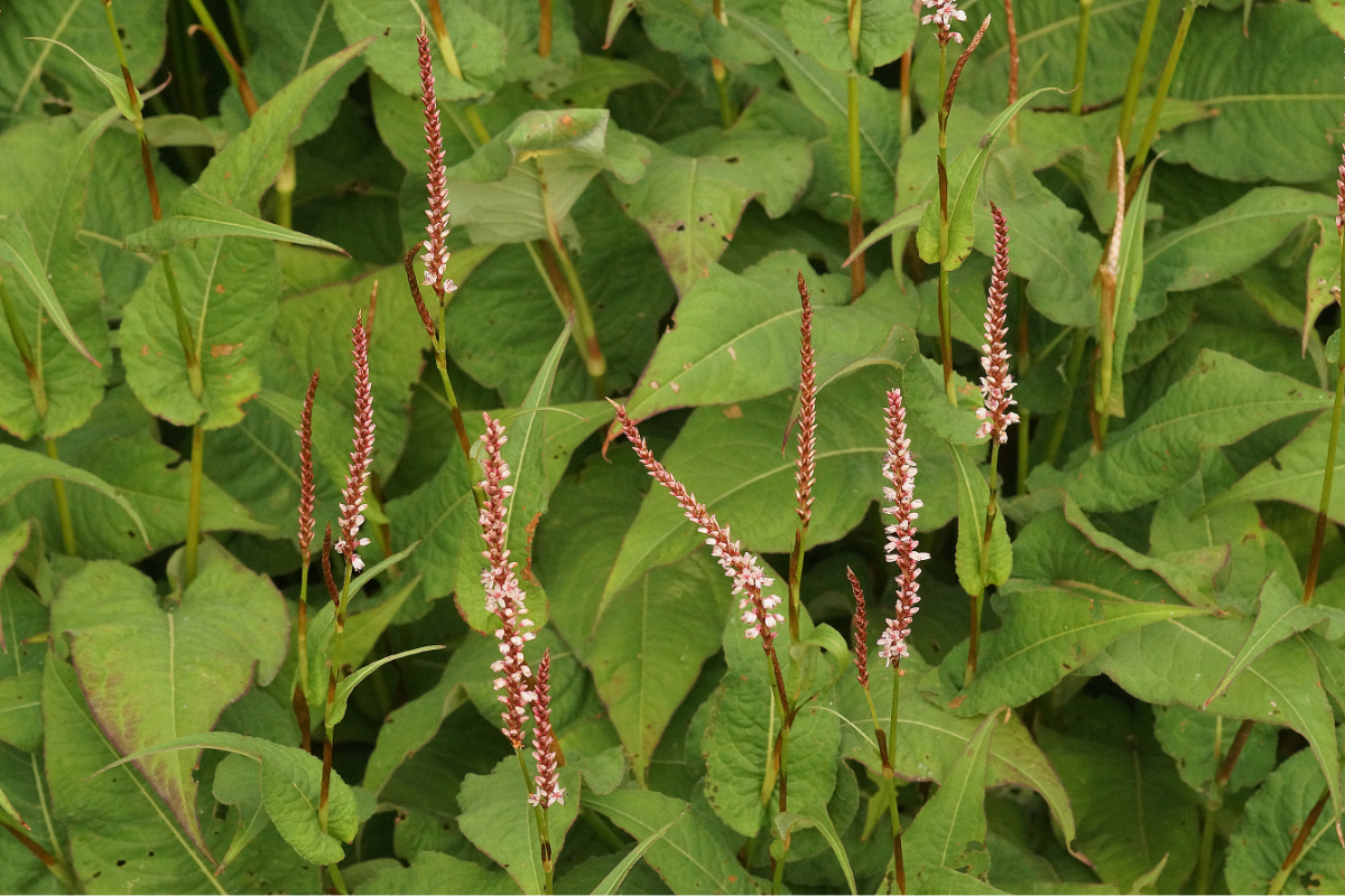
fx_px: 5604
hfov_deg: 13.7
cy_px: 448
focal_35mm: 150
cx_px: 672
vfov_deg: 9.1
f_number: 10
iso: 1600
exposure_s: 1/160
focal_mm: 100
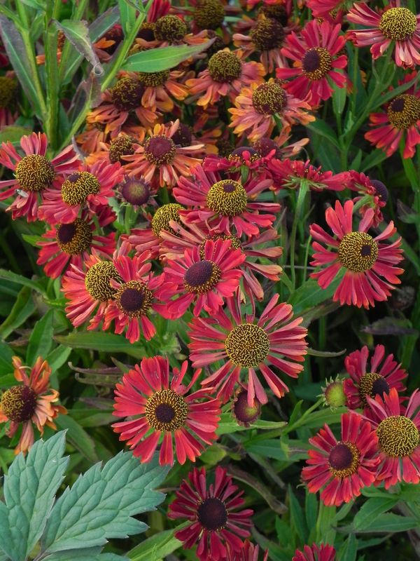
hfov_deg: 14.1
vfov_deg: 18.7
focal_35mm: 105
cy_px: 280
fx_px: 1699
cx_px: 210
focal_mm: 18.8
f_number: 4.5
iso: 160
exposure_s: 1/15
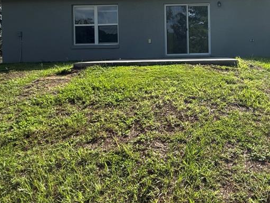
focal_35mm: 28
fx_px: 218
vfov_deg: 48.0
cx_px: 203
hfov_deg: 60.0
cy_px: 53
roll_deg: +0.9
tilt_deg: +0.8
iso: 80
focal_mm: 2.22
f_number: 2.2
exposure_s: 1/3891
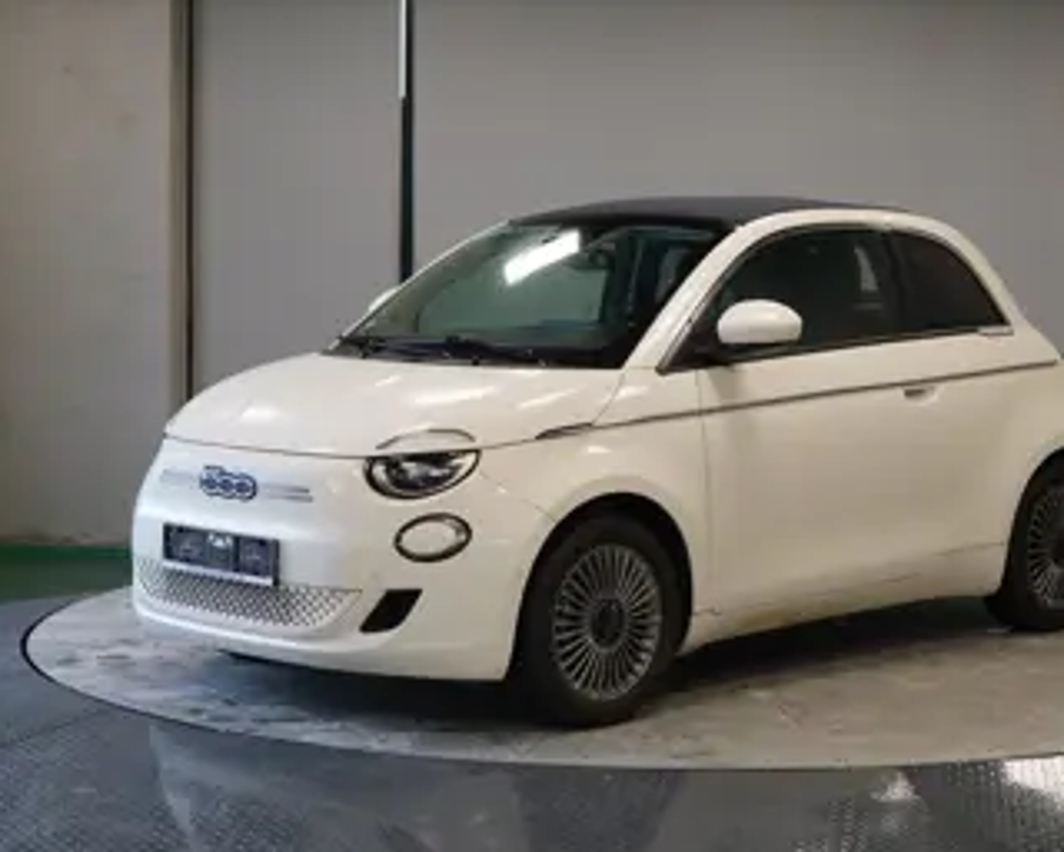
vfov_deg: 22.1
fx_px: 2173
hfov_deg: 27.4
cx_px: 655
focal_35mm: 69
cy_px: 346
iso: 1250
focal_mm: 49
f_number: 4.5
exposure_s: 1/160
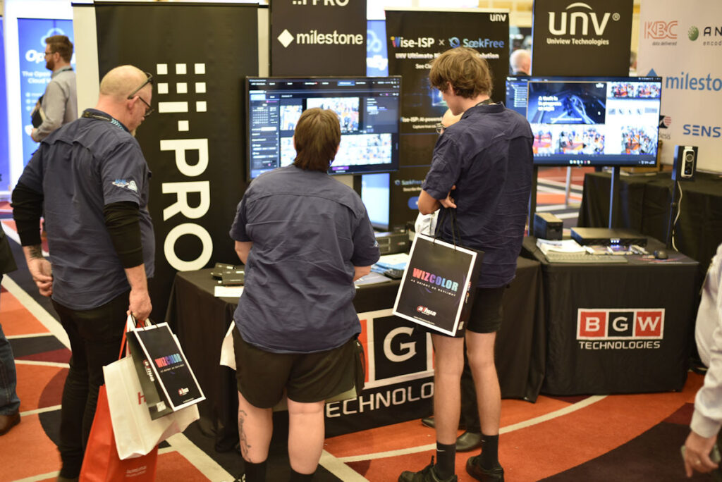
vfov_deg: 27.0
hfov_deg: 39.6
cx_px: 361
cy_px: 241
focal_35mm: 50
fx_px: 1003
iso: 800
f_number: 1.8
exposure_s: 1/60
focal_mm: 50
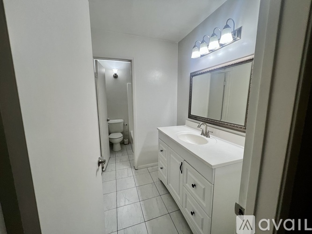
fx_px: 117
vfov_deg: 89.9
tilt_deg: -9.0
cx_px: 156
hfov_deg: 106.2
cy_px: 117
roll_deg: +0.7
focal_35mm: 13
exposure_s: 1/120
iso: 64
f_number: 1.8
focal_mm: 1.57
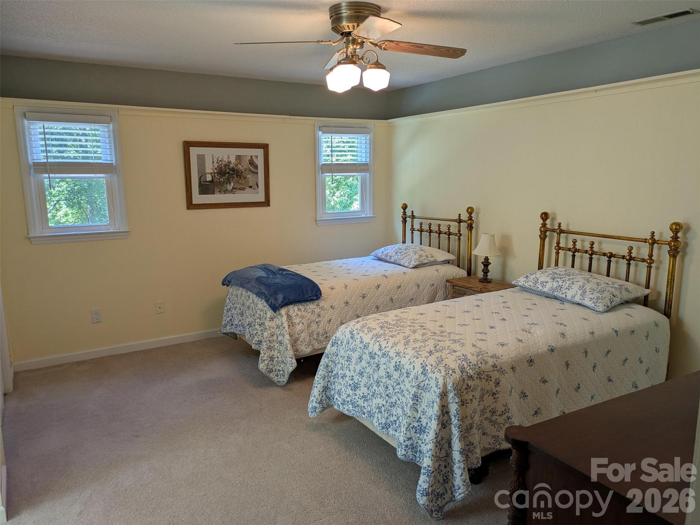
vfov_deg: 54.9
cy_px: 262
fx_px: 506
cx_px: 350
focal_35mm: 25
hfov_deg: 69.4
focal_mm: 5.43
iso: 39
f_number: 1.89
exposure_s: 1/40
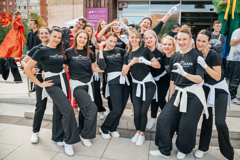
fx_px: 191
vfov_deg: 45.4
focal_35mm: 29
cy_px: 78
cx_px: 123
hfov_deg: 64.3
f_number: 4.5
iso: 200
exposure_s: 1/250
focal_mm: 28
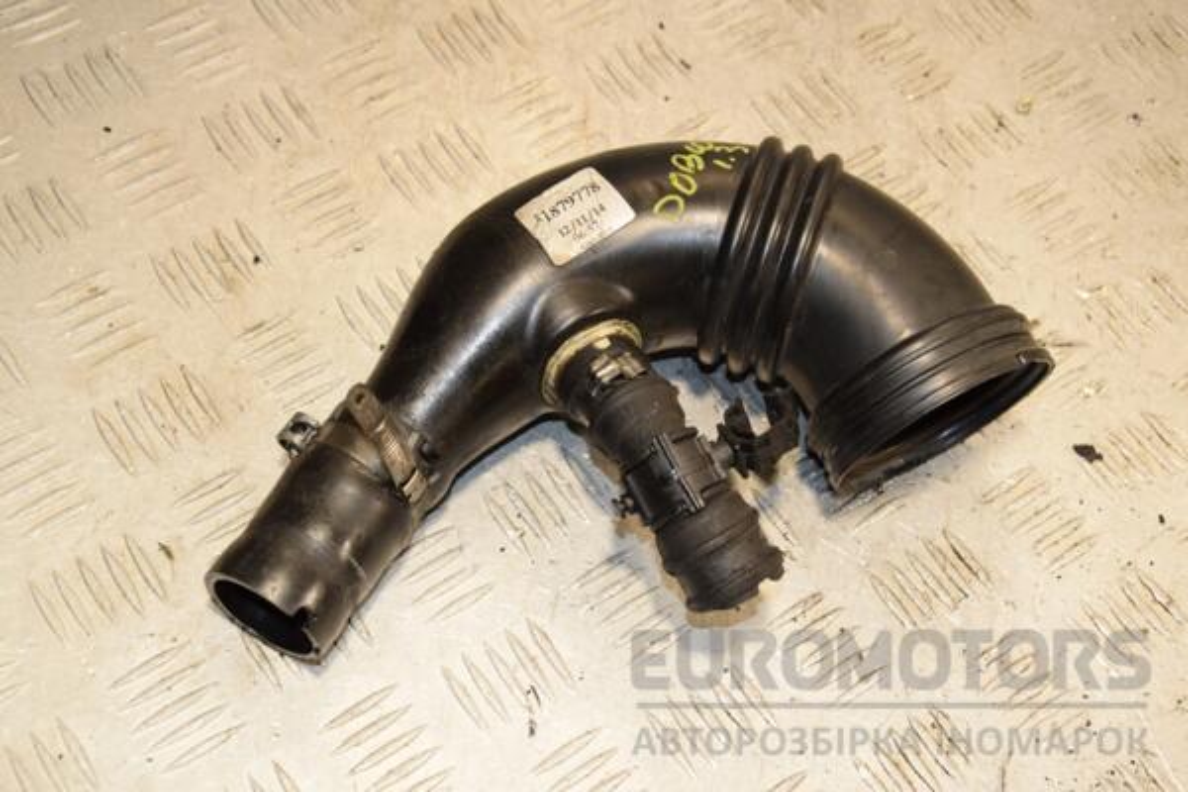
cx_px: 594
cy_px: 396
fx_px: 1980
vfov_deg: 22.6
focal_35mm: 60
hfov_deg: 33.4
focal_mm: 40
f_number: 7.1
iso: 800
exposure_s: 1/200
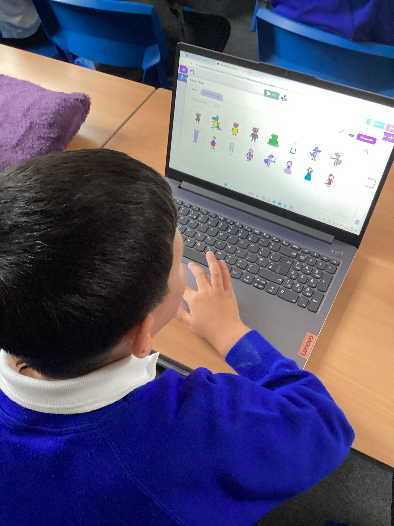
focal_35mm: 31
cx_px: 197
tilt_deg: -54.5
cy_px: 263
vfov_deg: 58.4
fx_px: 470
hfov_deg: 45.4
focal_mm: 3.3
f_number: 2.4
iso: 320
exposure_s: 1/60
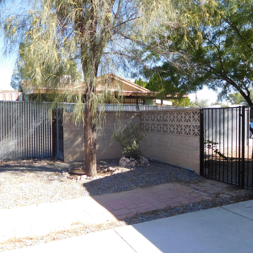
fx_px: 248
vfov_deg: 54.0
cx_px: 116
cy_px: 124
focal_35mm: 30
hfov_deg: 54.0
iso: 125
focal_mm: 4.5
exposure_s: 1/400
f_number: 3.4
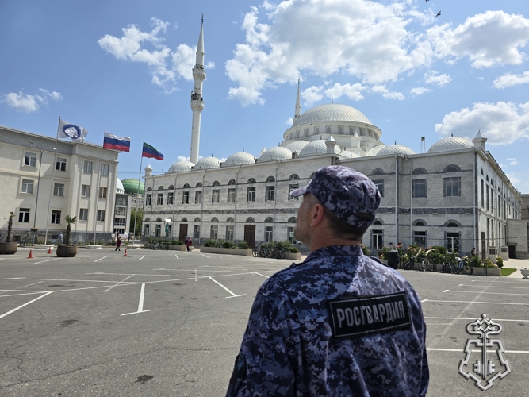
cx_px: 264
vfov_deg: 58.9
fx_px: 351
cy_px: 198
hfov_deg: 73.9
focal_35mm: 23
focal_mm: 6.3
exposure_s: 1/1252
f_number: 1.7
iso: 12
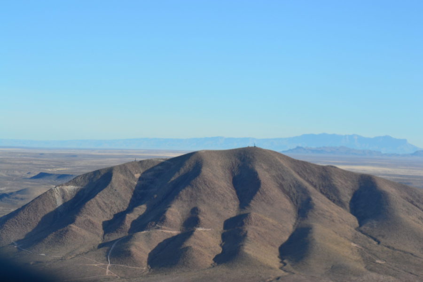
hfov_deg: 17.5
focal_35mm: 117
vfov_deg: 11.7
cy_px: 141
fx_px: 1375
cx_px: 212
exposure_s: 1/320
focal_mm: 78
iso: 400
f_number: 10
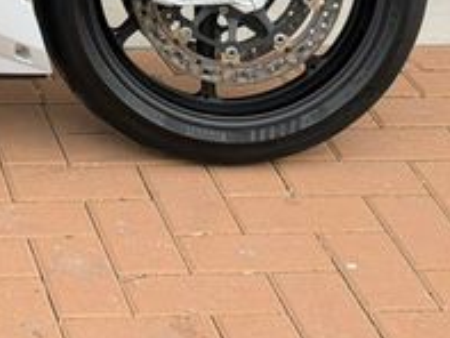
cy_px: -167
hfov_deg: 11.9
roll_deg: +0.4
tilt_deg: -17.0
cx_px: -279
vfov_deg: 9.3
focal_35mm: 156
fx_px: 2029
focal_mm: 6.76
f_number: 1.78
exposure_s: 1/1838
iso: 80
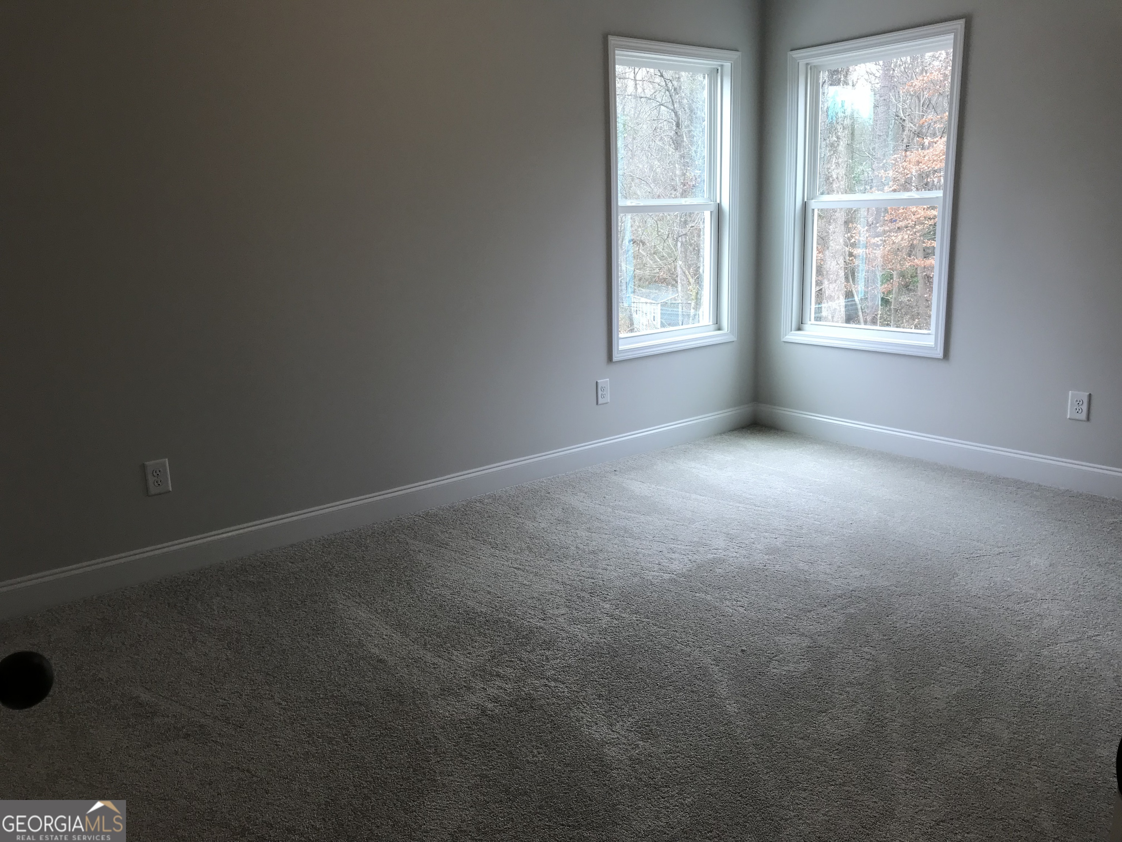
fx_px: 908
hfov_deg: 63.4
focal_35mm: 28
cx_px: 561
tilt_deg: -13.1
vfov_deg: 49.7
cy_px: 421
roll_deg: +1.6
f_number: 1.8
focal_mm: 3.99
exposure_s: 1/60
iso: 25
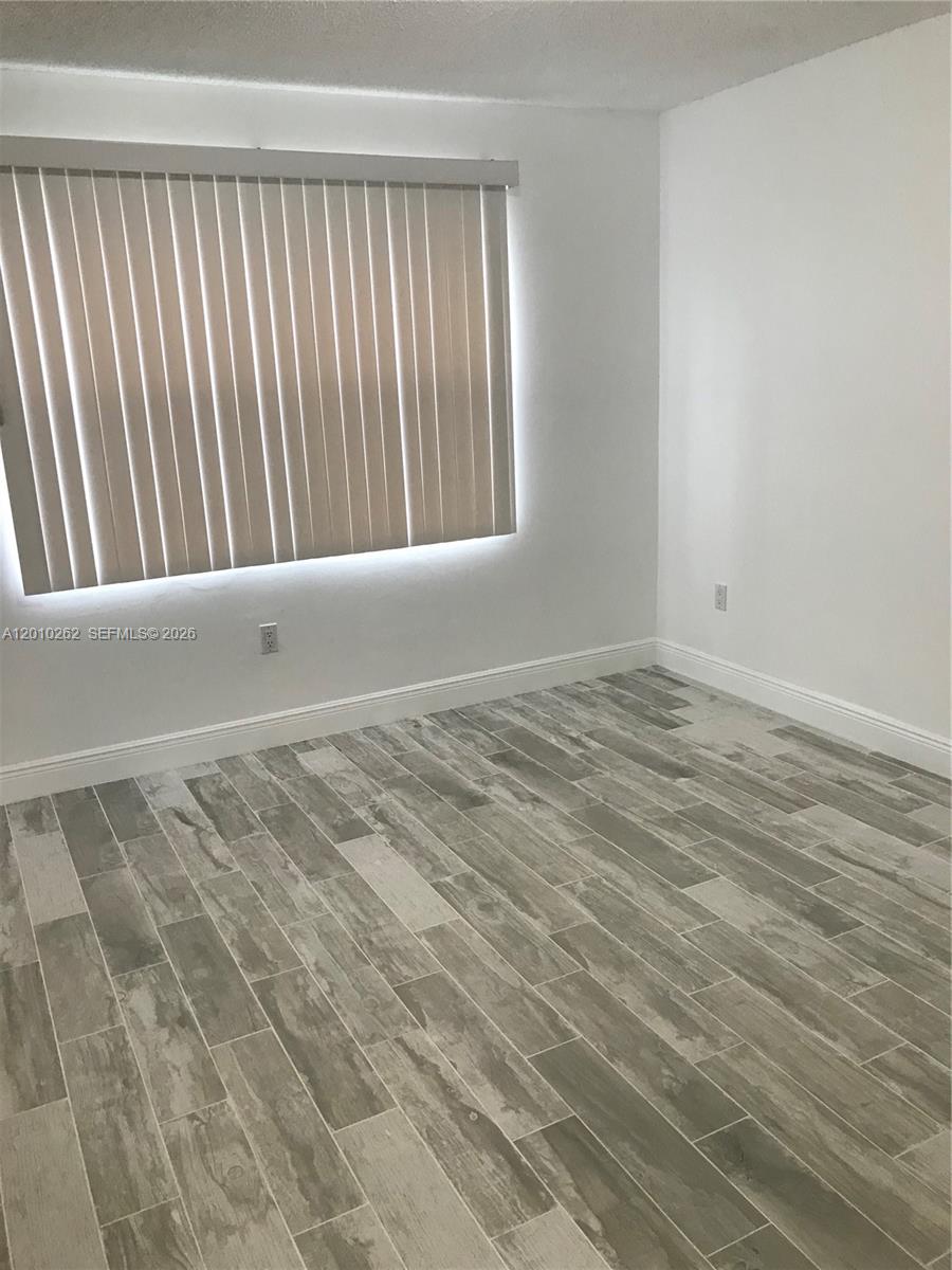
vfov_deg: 63.4
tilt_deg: -14.1
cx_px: 476
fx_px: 1027
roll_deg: +3.0
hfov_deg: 49.7
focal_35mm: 28
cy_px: 635
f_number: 1.8
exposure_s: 1/24
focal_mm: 3.99
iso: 40
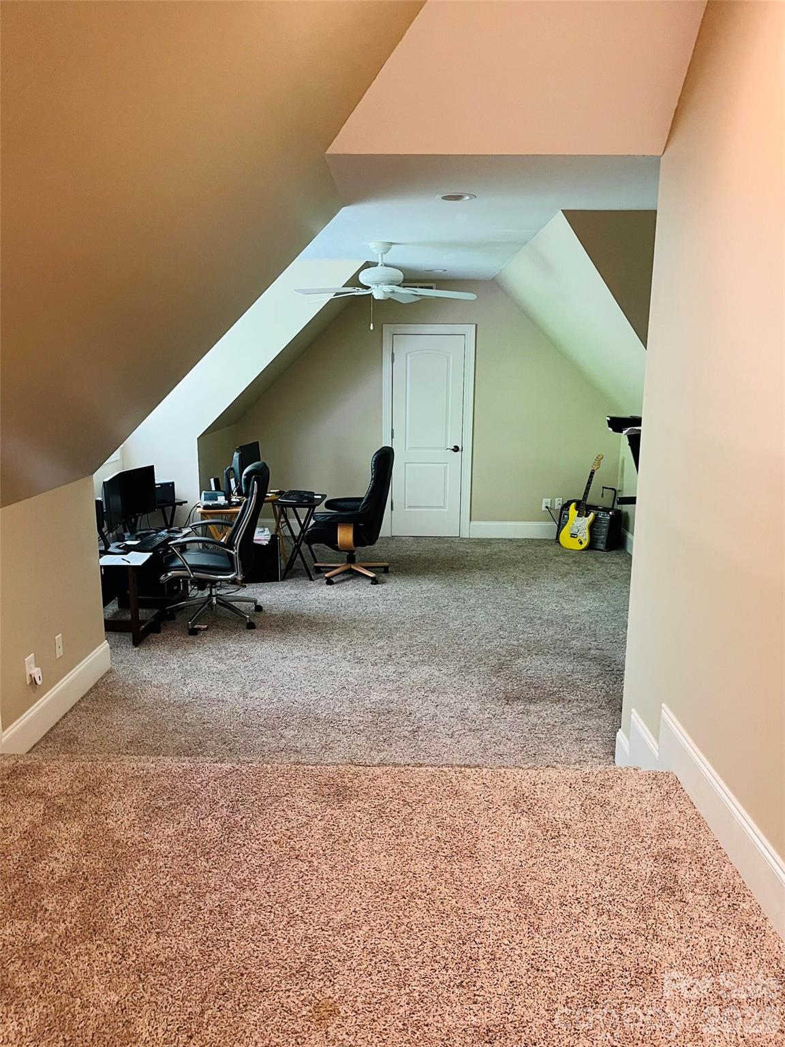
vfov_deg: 67.3
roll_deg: +0.0
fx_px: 786
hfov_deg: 53.1
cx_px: 392
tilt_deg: -10.7
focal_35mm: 26
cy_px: 524
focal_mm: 5.1
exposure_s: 1/60
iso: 500
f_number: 1.6
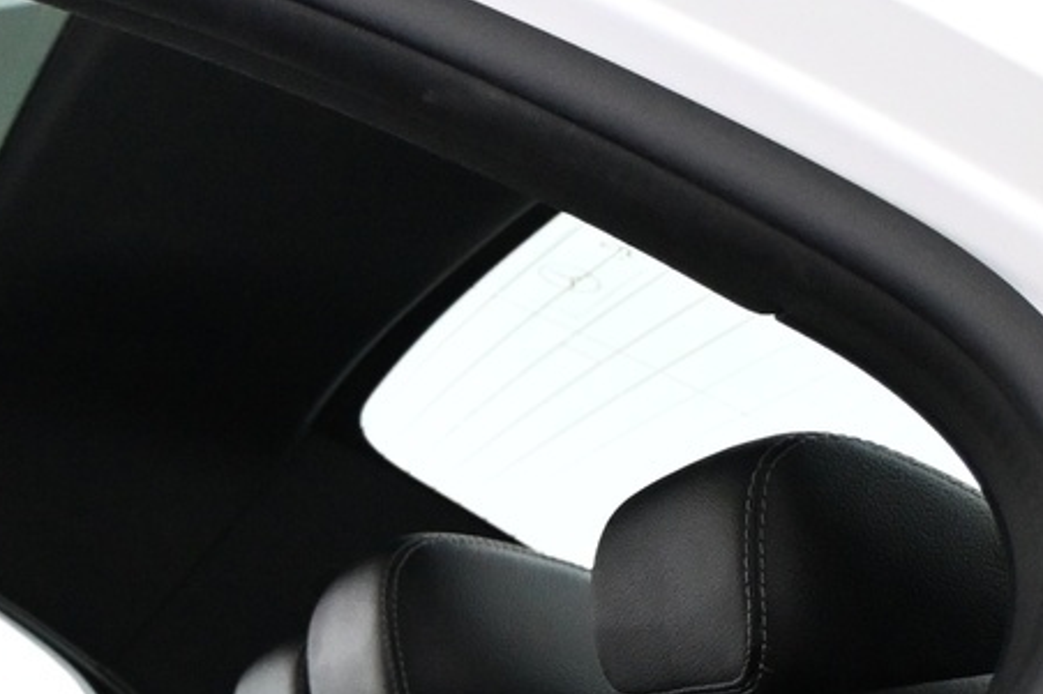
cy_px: 1040
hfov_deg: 17.1
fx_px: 3038
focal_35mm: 105
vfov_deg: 12.4
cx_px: -639
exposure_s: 1/60
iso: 3200
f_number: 3.8
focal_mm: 19.5
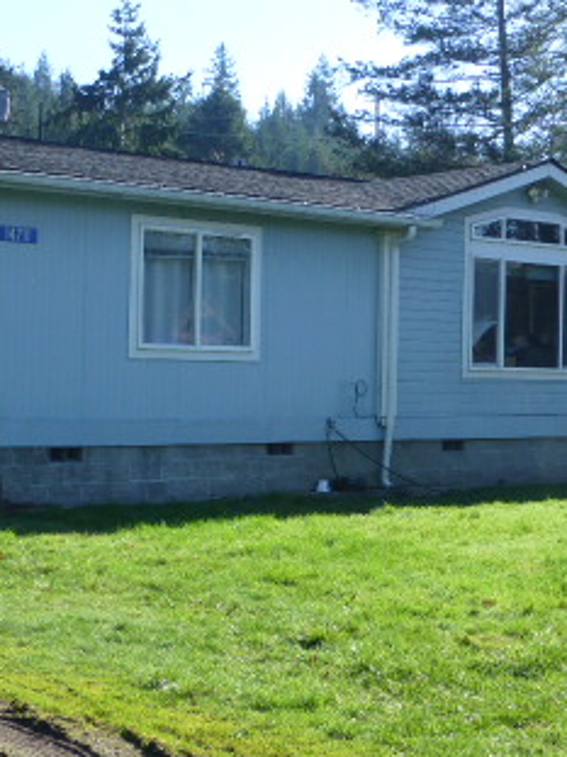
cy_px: 333
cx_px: 246
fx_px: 1530
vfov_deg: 27.8
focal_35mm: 70
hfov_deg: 21.0
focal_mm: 6.1
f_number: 3.7
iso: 100
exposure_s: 1/400
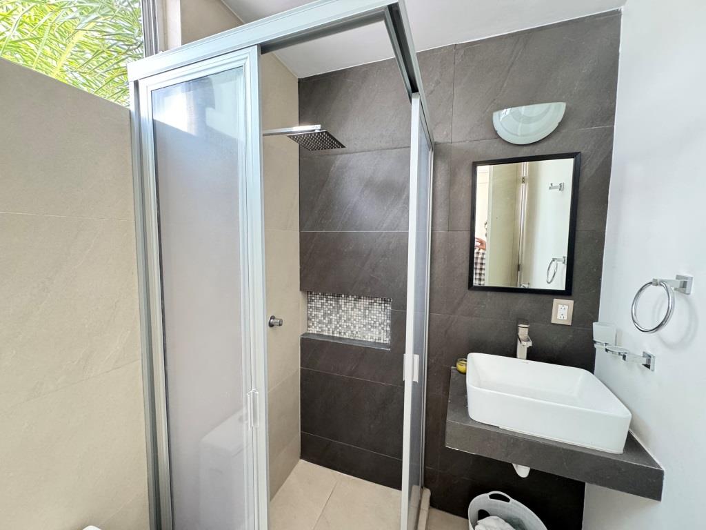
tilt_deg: -4.4
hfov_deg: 102.1
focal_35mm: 14
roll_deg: -0.4
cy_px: 265
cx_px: 353
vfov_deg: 85.7
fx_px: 286
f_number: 2.2
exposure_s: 1/60
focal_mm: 2.22
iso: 400
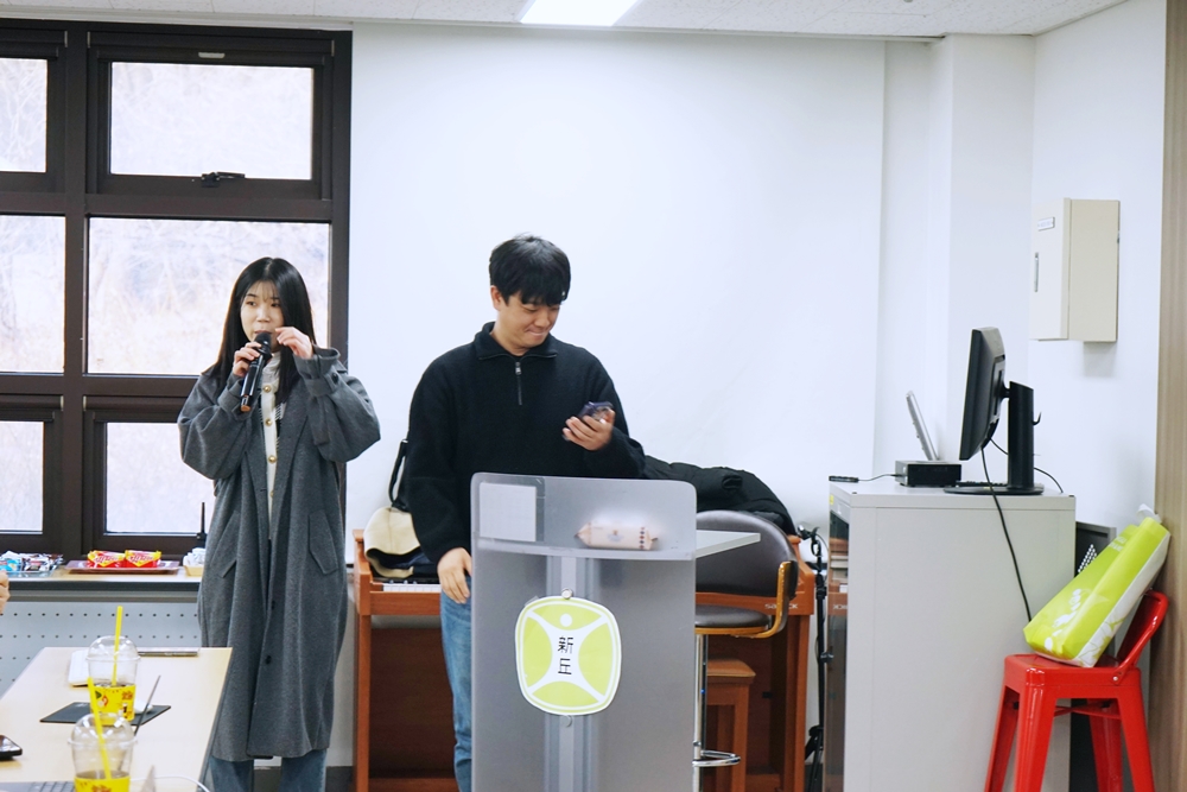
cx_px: 594
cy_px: 396
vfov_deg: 19.5
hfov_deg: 28.8
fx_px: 2308
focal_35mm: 70
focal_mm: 70
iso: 400
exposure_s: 1/100
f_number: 5.6
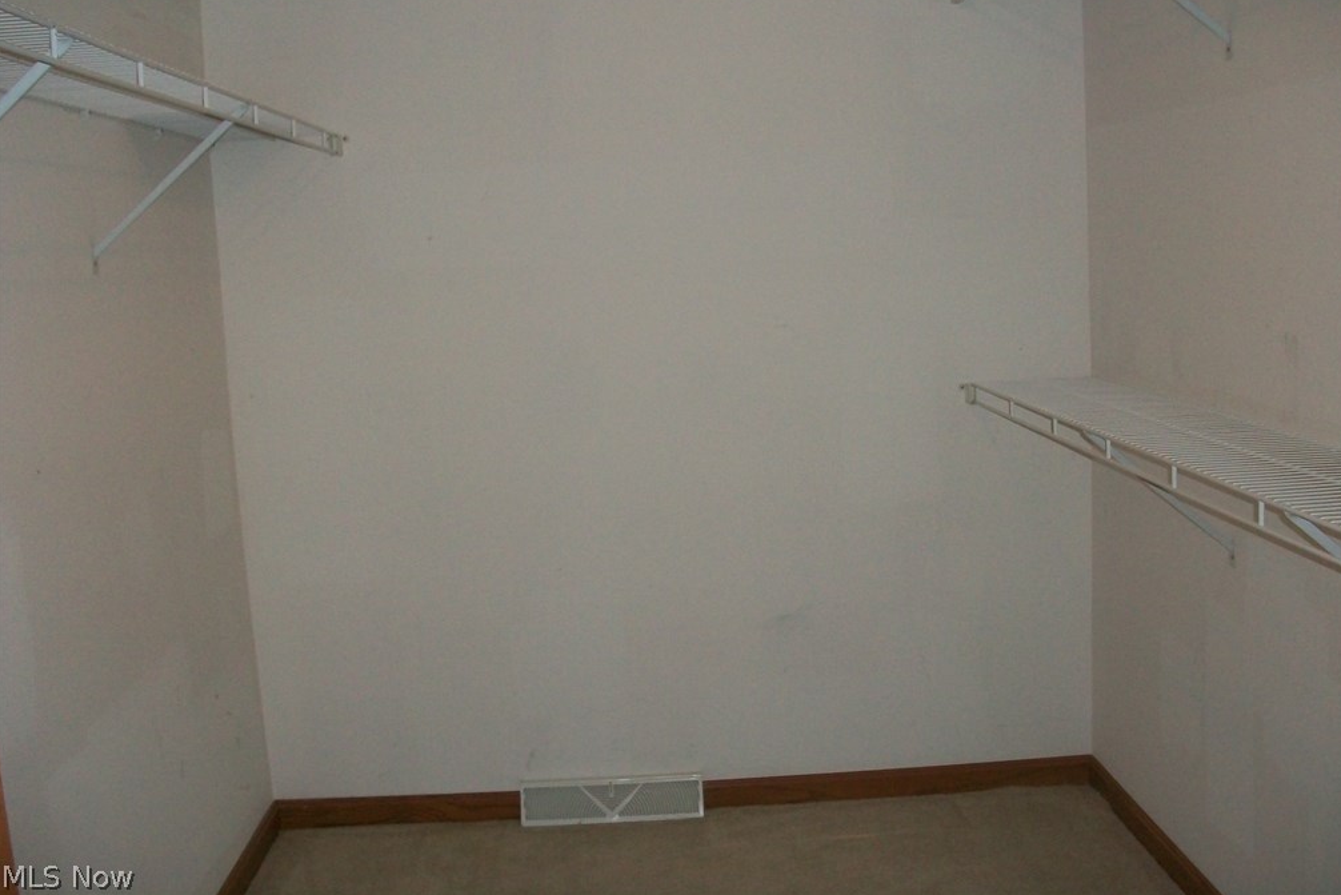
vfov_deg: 36.8
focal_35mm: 36
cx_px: 677
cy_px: 387
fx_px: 1341
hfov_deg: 53.1
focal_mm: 5.7
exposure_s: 1/60
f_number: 2.8
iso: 120
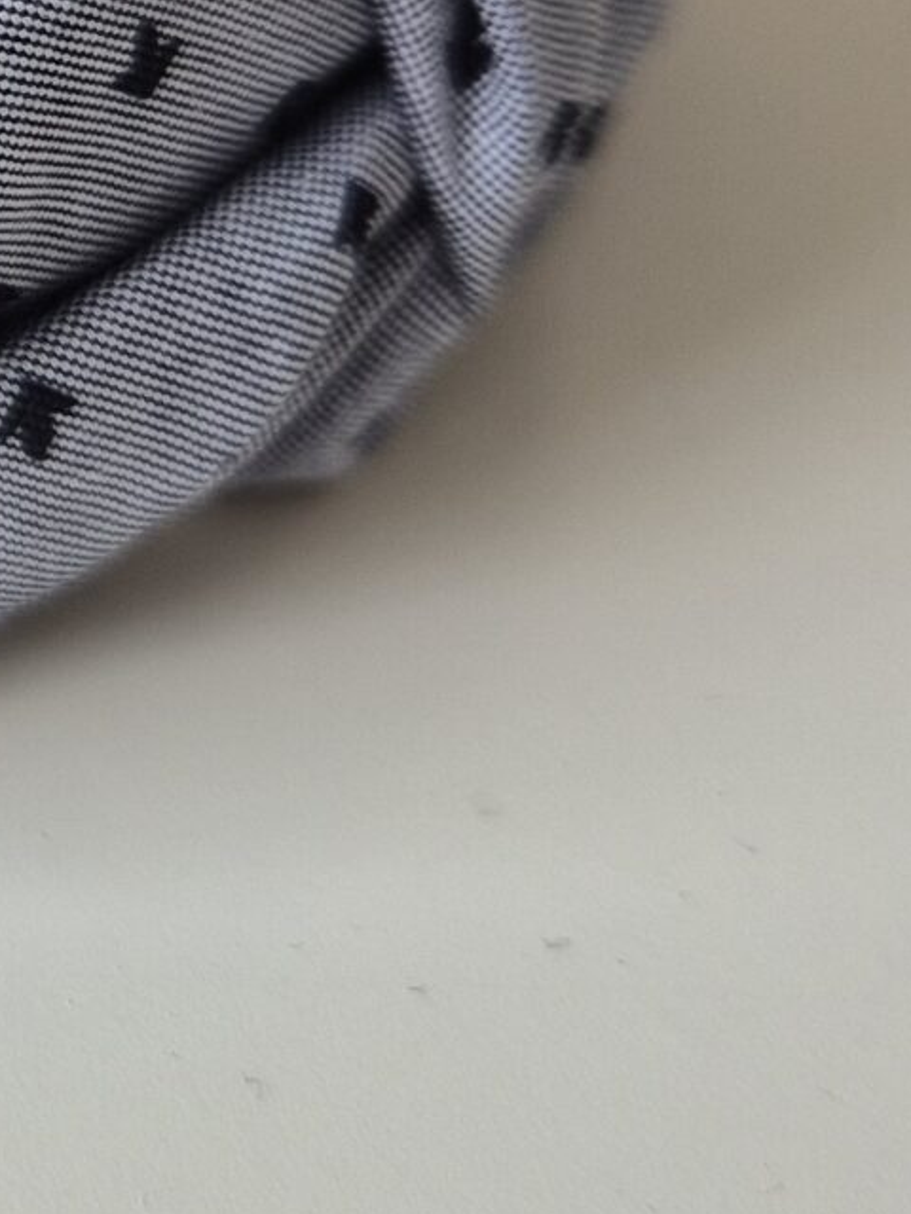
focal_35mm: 92
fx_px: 3228
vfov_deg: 20.8
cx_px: -691
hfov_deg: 14.3
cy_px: 101
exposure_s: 1/180
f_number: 1.8
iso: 50
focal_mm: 5.4
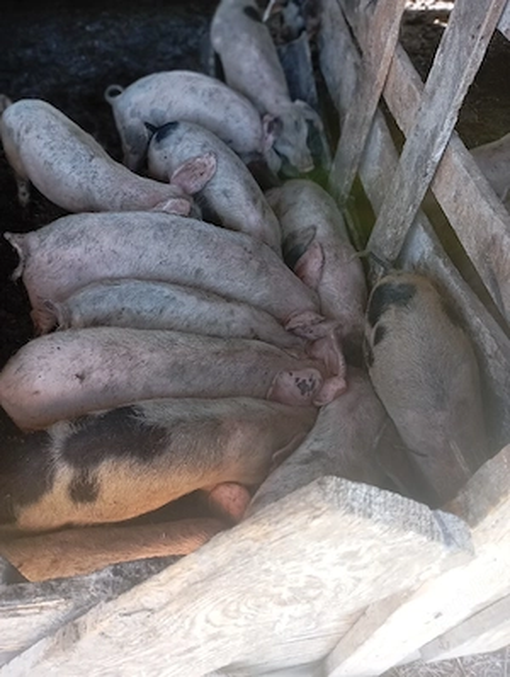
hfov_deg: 49.9
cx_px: 255
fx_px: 548
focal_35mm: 28
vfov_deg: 63.4
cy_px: 338
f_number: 1.8
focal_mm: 4.27
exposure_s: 1/33.3
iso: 518
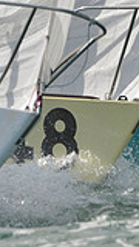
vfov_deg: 1.4
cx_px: 63
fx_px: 9947
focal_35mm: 1518
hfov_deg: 0.8
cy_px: 100
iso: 200
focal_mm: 400
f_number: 7.1
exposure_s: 1/1250
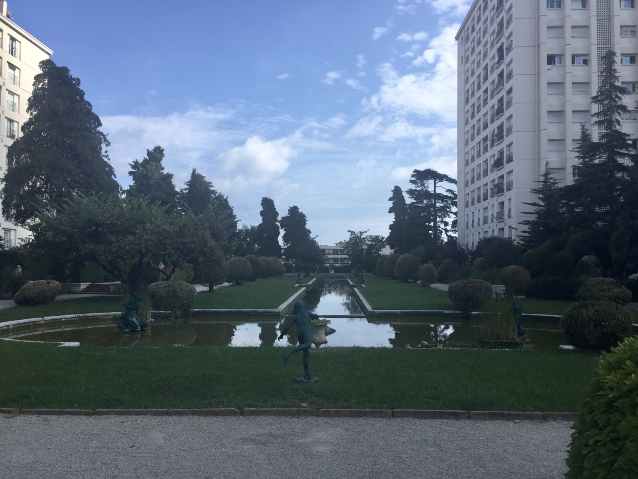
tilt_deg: +2.4
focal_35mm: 29
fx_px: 534
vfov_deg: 48.2
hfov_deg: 61.7
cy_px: 240
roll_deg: -0.8
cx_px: 319
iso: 32
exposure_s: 1/1522
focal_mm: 4.15
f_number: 2.2
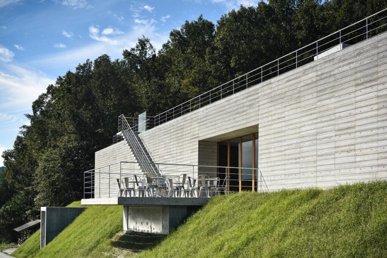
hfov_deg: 43.6
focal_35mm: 45
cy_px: 129
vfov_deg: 29.8
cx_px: 194
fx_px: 484
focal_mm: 45
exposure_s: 1/160
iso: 200
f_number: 8
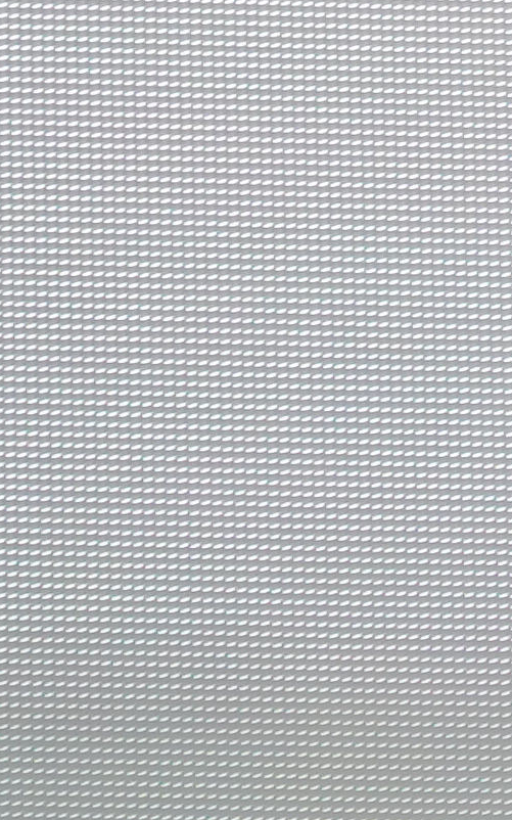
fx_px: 17889
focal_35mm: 801
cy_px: -12
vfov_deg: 2.6
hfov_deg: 1.6
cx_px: 2727
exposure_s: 1/125
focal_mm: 105
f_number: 4
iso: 400
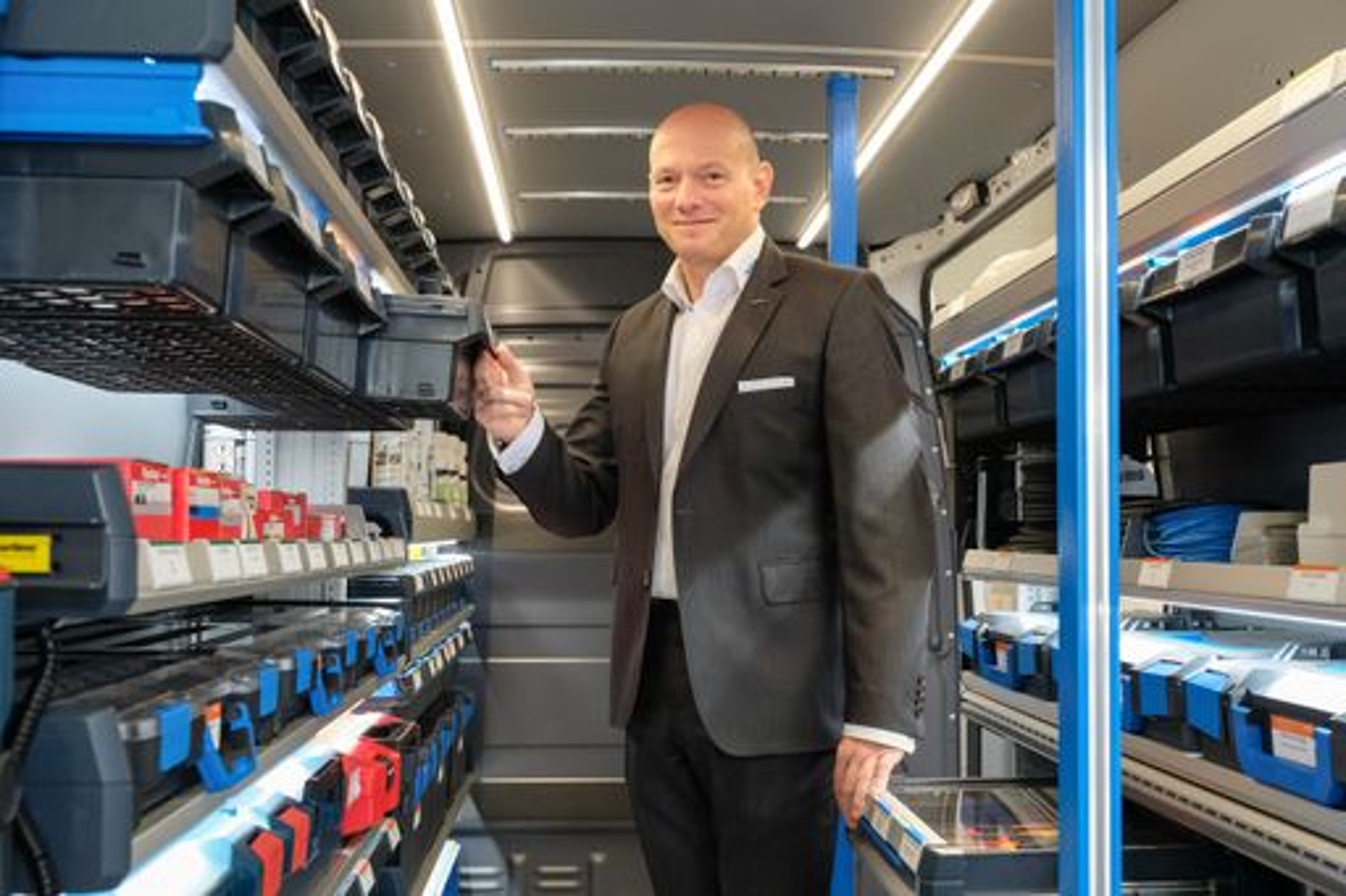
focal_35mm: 36
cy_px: 448
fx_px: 1345
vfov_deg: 36.8
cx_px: 673
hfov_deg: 53.1
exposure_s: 1/50
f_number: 5
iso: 1600
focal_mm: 24.2
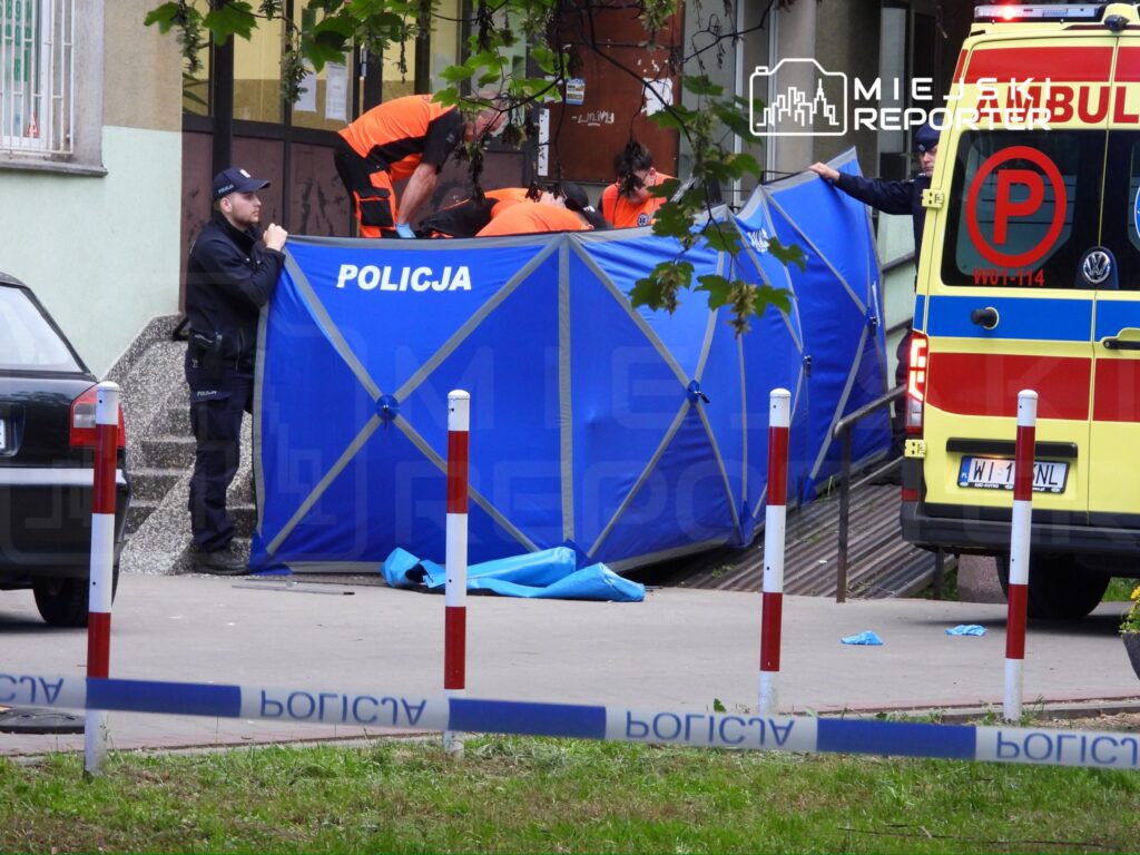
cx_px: 570
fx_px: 6587
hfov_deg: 9.9
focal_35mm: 200
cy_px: 428
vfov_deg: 7.4
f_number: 4.5
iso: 400
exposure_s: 1/20
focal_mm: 35.9
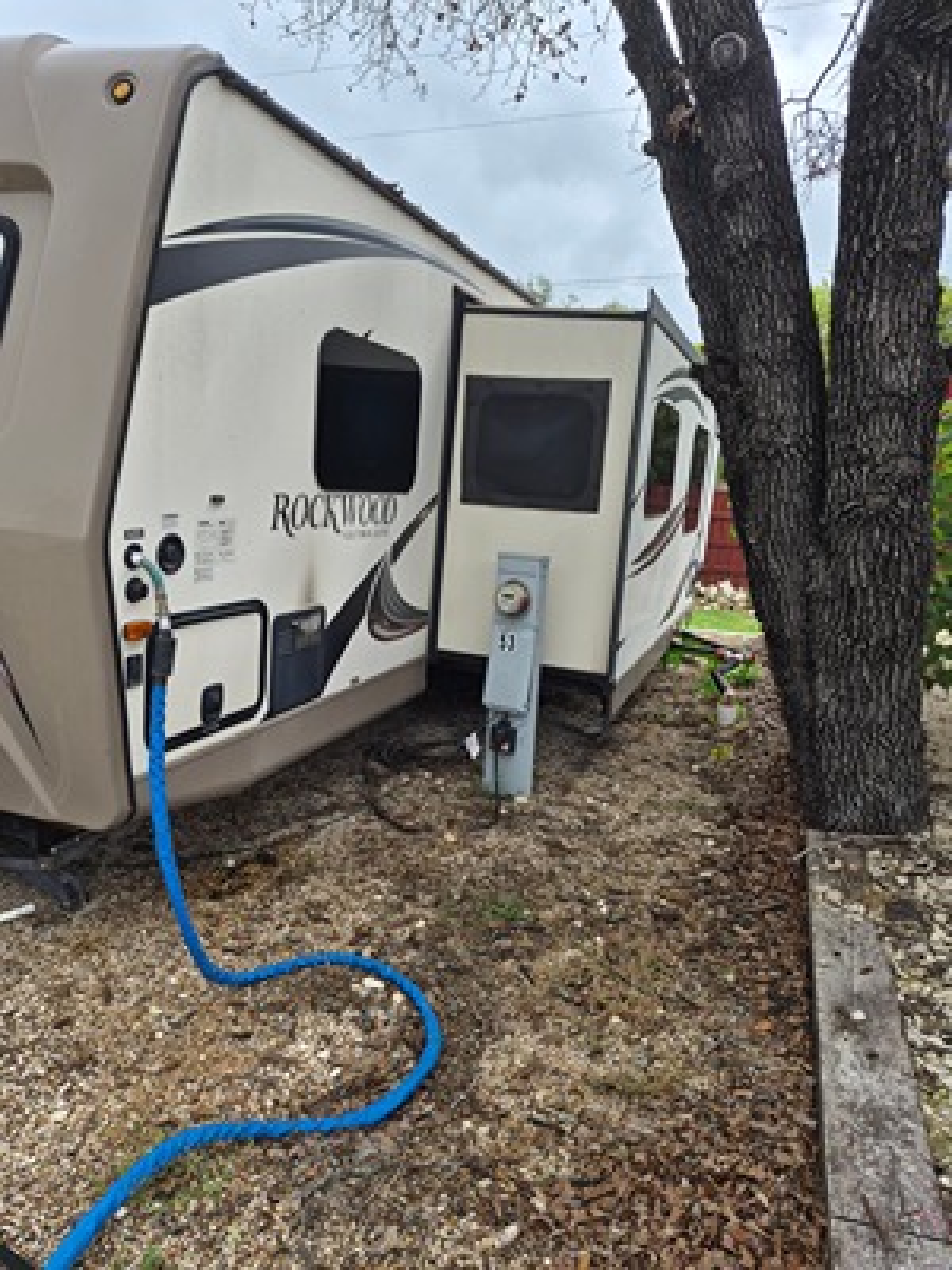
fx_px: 843
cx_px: 476
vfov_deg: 73.9
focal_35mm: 23
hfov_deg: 58.9
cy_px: 635
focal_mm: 5.4
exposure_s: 1/3920
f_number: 1.8
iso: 80
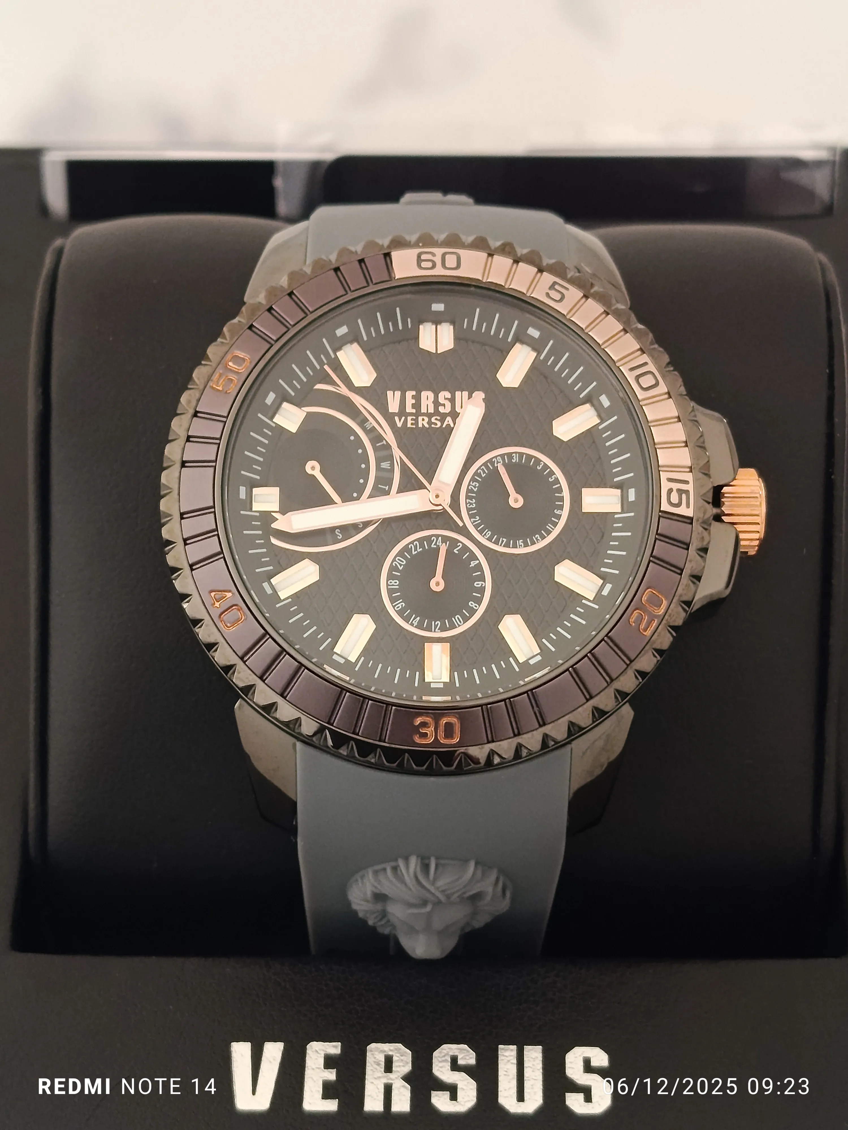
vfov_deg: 27.0
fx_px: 2352
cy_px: 565
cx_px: 424
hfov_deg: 20.4
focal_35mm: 72
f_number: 1.7
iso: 949
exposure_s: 1/50
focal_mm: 5.24
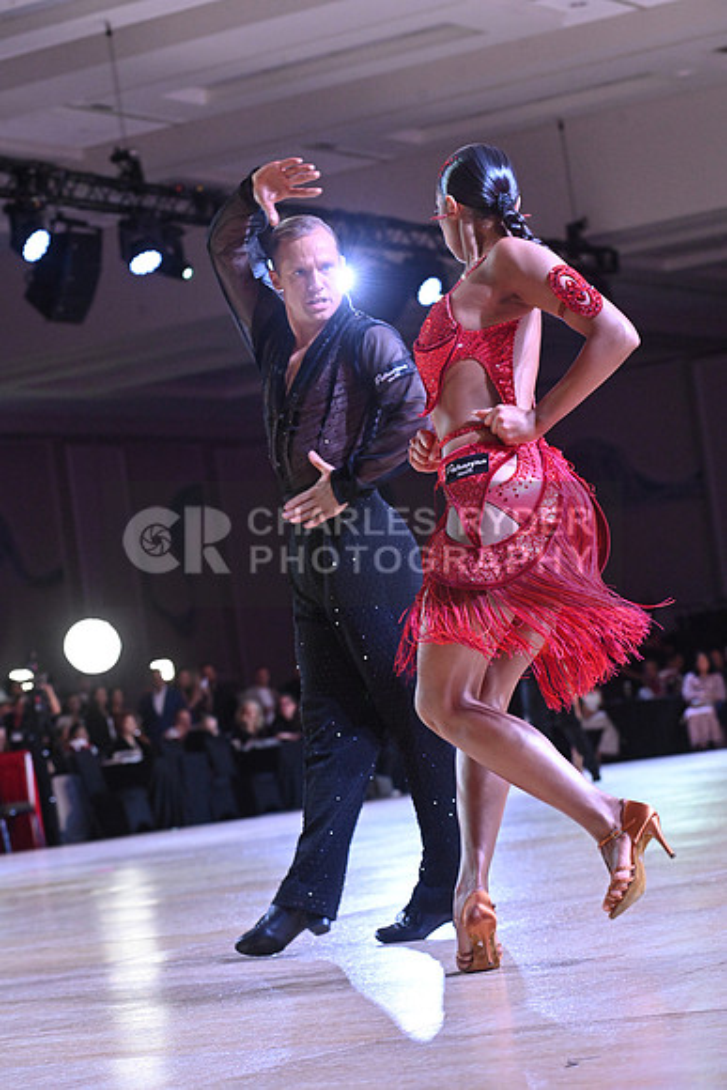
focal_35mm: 105
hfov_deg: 13.0
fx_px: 3178
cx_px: 364
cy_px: 545
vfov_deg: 19.5
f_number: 6.3
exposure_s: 1/400
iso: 4000
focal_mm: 105
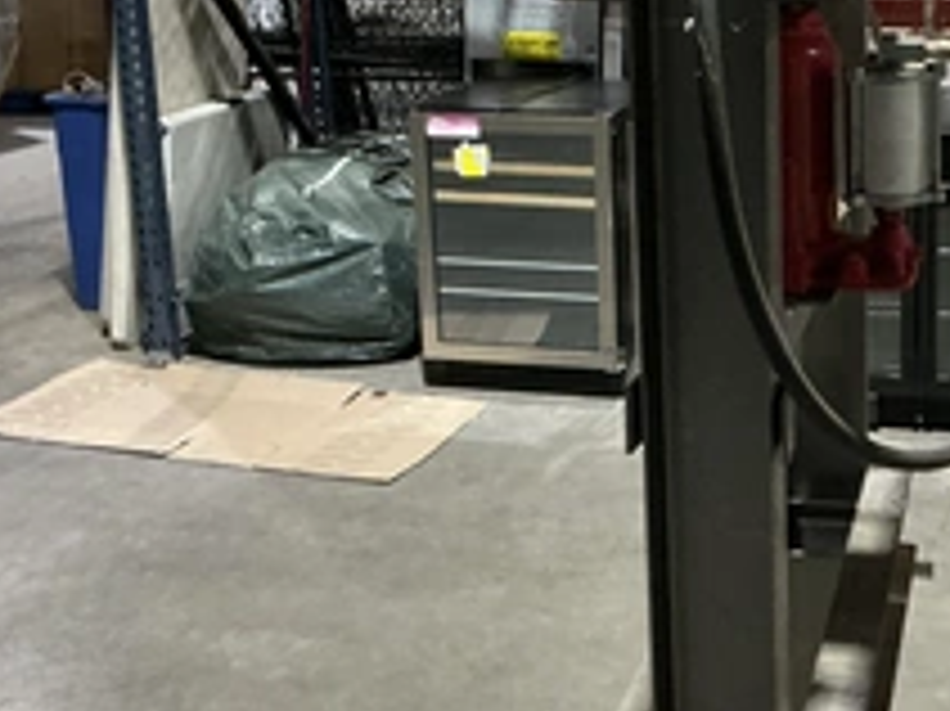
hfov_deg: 35.5
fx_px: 1454
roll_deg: +0.4
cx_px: 698
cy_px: 202
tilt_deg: -14.2
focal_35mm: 53
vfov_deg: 27.2
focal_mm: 3
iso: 320
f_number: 1.8
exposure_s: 1/52
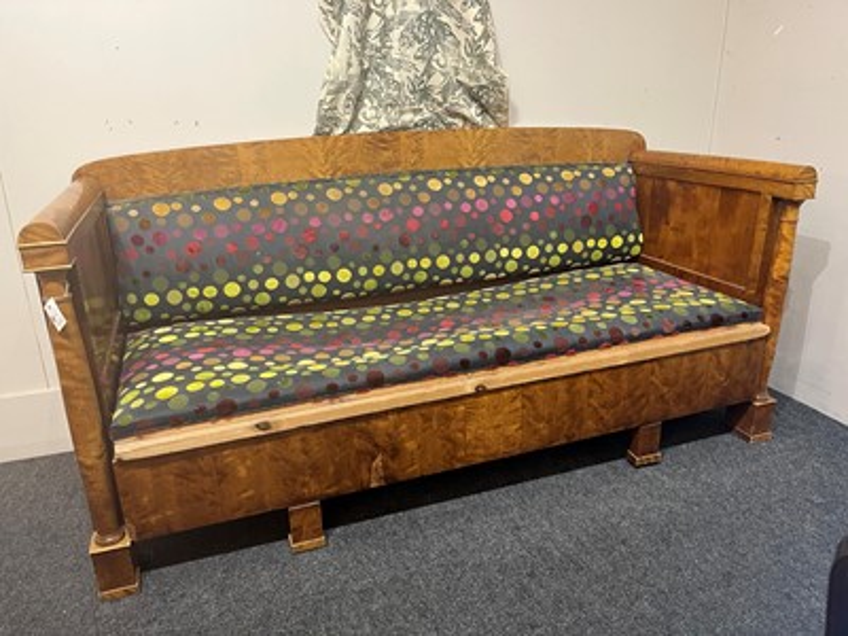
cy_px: 318
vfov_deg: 53.1
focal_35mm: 26
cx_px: 424
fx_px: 637
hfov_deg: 67.3
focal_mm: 5.1
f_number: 1.6
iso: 200
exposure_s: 1/50
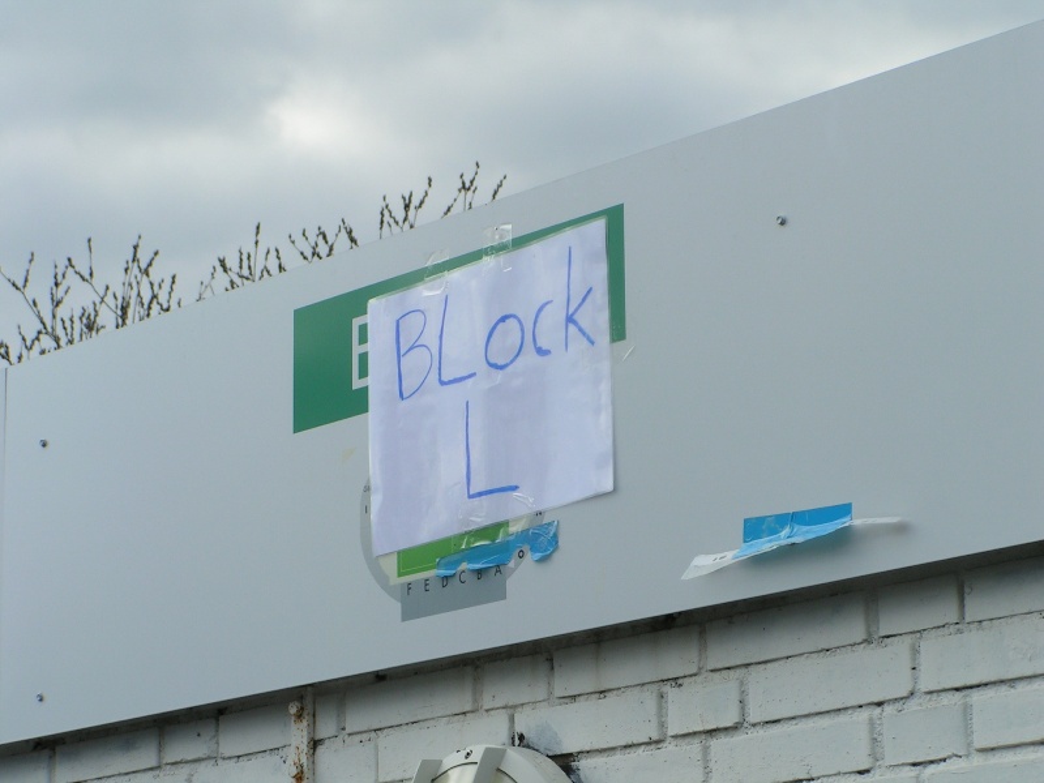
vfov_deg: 12.5
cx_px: 522
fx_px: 3589
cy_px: 392
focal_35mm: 119
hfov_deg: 16.6
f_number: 6.3
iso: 50
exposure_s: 1/400
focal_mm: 18.2
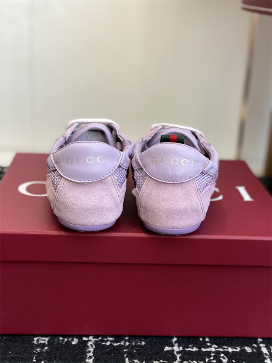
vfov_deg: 36.8
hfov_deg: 28.0
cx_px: 136
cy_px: 182
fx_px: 545
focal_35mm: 52
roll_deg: -3.7
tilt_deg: -19.4
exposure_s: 1/122
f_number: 2
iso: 64
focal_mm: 6
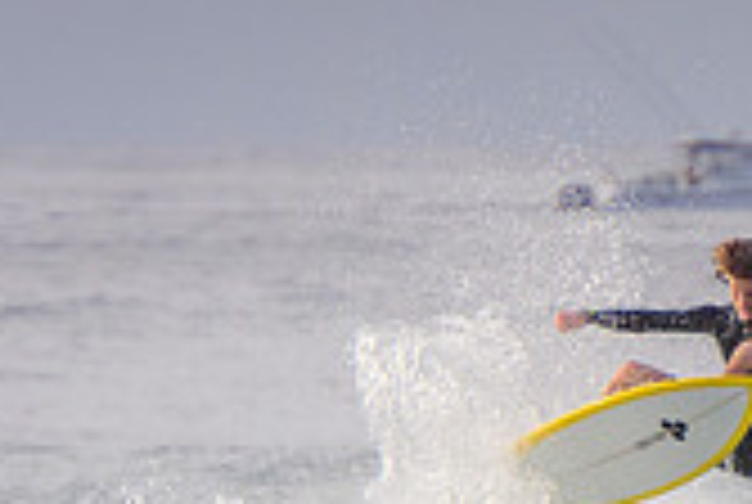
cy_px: 867
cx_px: 399
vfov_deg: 0.7
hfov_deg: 1.1
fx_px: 39926
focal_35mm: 1908
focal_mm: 400
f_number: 5.6
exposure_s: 1/2000
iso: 320
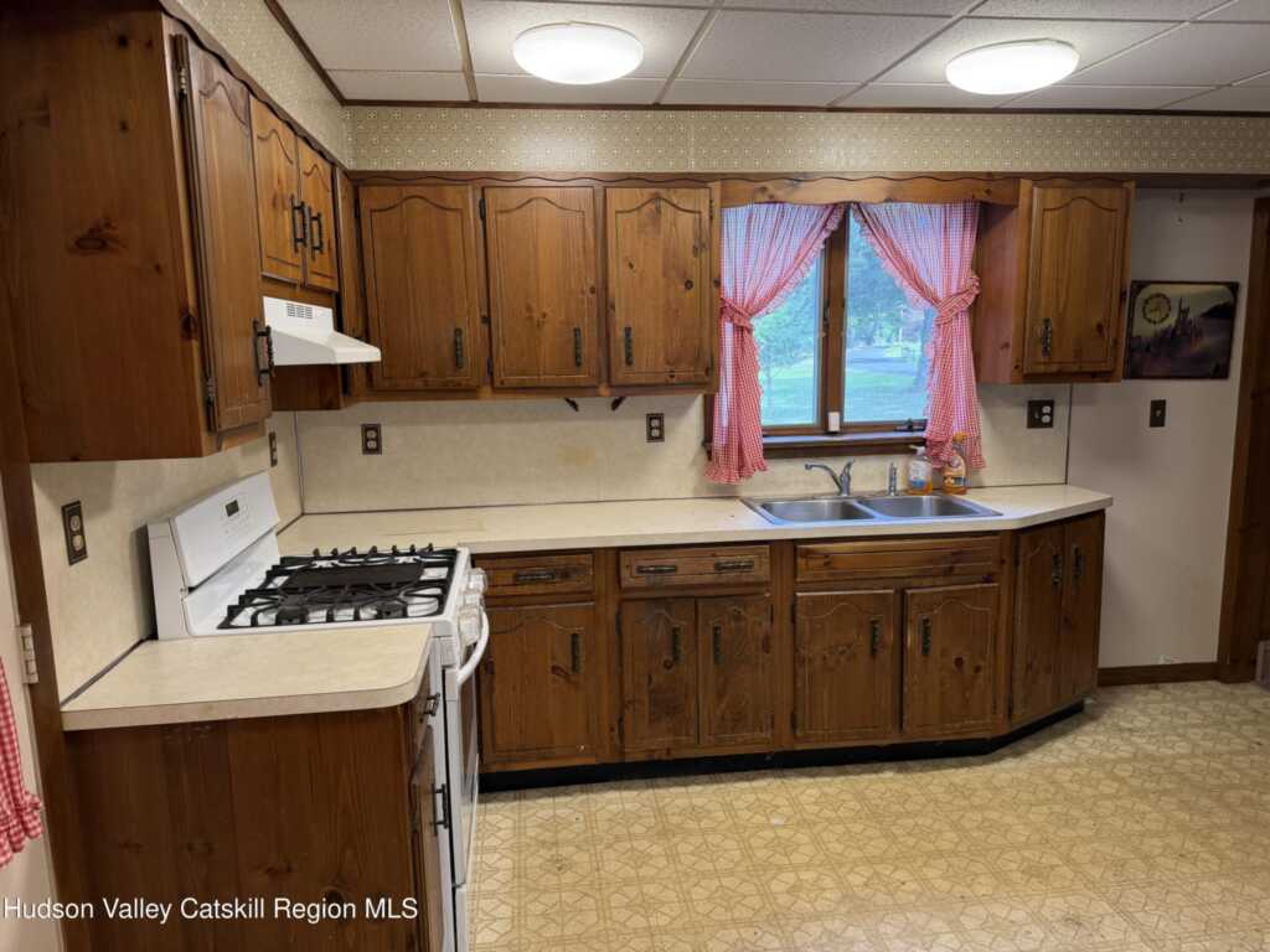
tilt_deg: -8.9
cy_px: 476
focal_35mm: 24
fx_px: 881
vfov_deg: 56.8
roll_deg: +1.1
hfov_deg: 71.6
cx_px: 635
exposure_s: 1/120
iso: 200
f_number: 1.78
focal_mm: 6.76
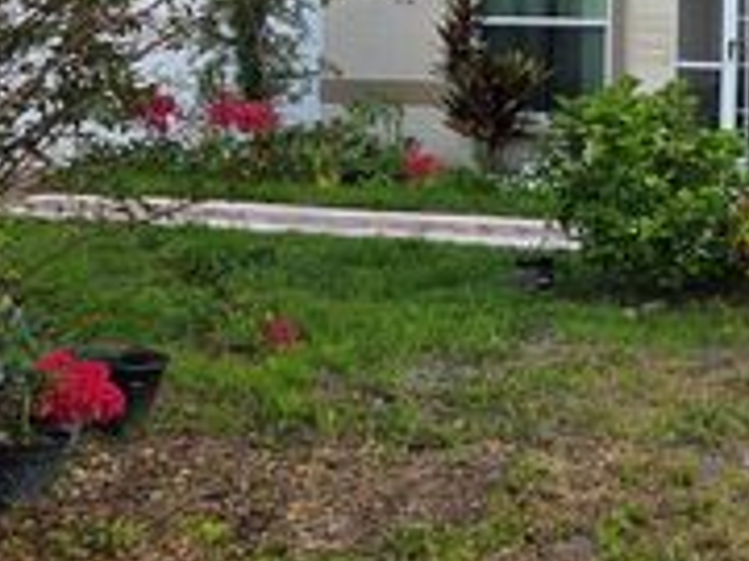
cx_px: 995
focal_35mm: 64
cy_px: 85
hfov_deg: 25.6
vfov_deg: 22.5
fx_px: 1385
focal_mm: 6.3
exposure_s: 1/359
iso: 64
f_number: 1.7
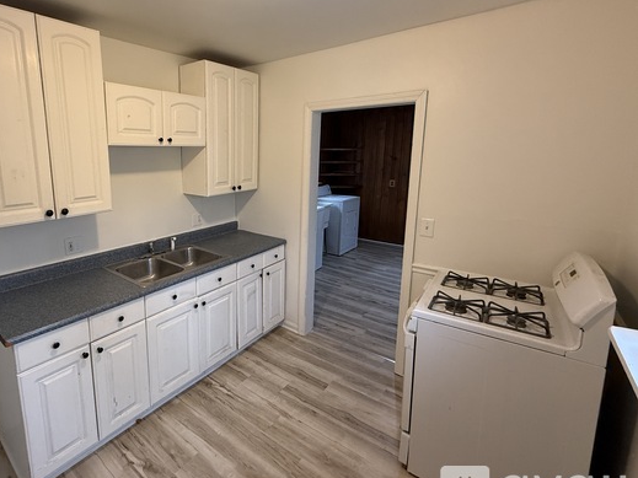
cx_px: 229
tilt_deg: -10.0
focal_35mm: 18
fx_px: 332
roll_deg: +0.5
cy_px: 208
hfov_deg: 85.6
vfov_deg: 71.3
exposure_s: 1/60
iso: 320
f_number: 2.2
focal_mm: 2.22
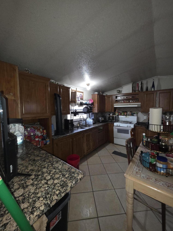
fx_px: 87
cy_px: 116
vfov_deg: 106.2
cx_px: 86
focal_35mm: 13
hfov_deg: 89.9
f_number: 1.9
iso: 250
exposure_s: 1/40
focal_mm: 2.2
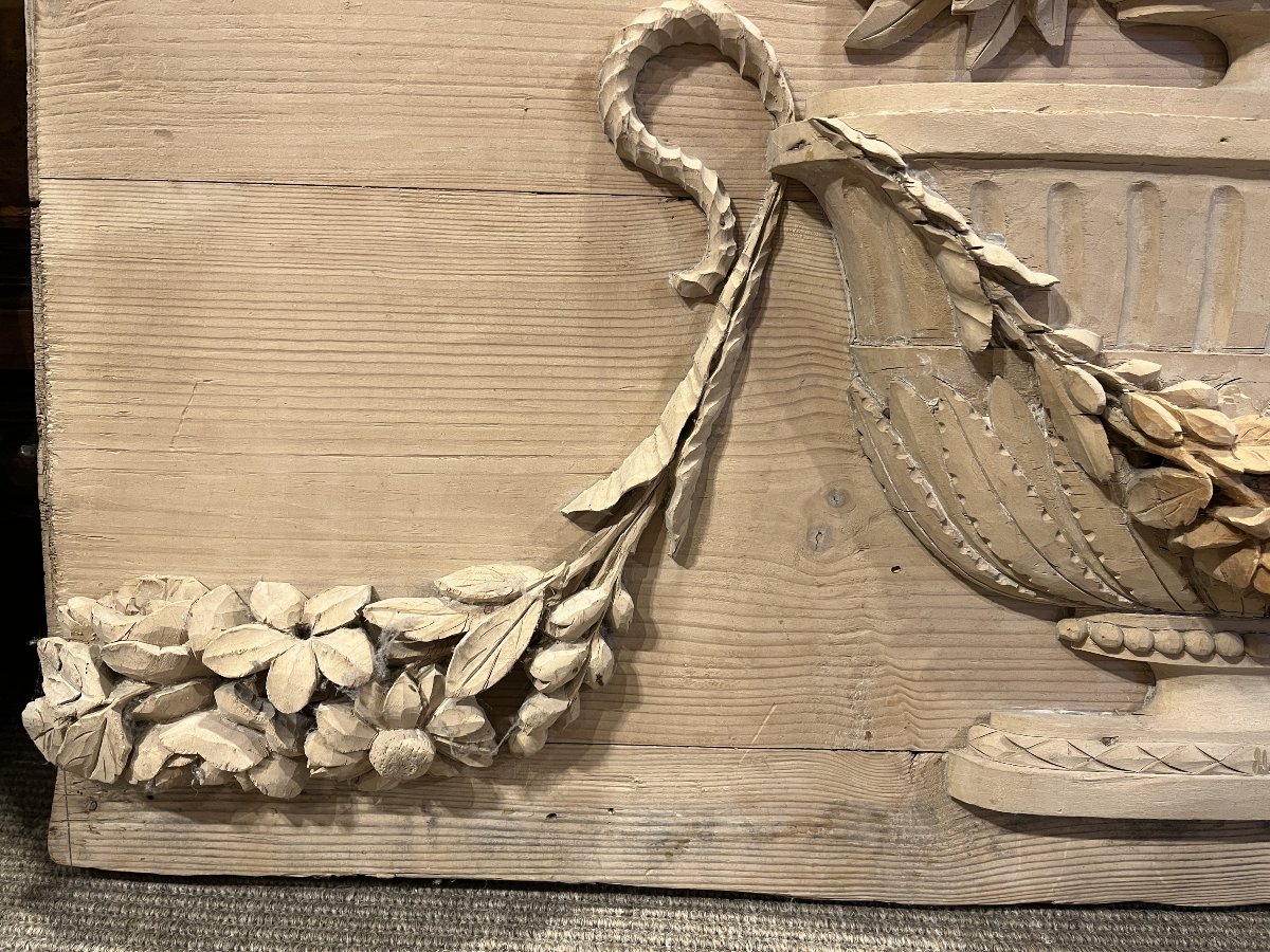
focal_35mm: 26
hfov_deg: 67.3
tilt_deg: -18.0
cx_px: 635
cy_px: 476
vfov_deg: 53.1
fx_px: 954
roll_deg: -1.6
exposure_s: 1/50
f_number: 1.6
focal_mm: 5.1
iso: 125
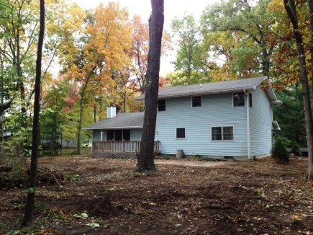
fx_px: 307
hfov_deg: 54.0
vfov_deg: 41.8
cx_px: 156
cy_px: 115
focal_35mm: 34
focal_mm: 4.13
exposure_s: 1/120
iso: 100
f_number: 2.4
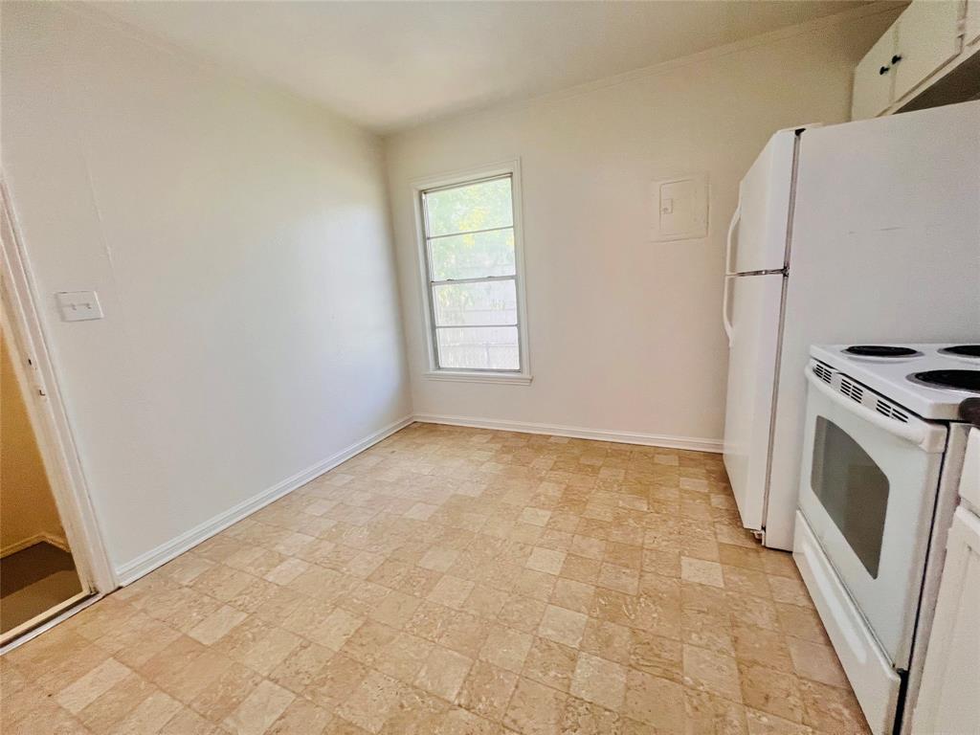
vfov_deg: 89.9
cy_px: 368
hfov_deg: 106.2
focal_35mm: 13
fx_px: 368
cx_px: 490
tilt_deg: -12.6
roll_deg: +4.5
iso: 160
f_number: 1.8
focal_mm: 1.57
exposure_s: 1/120
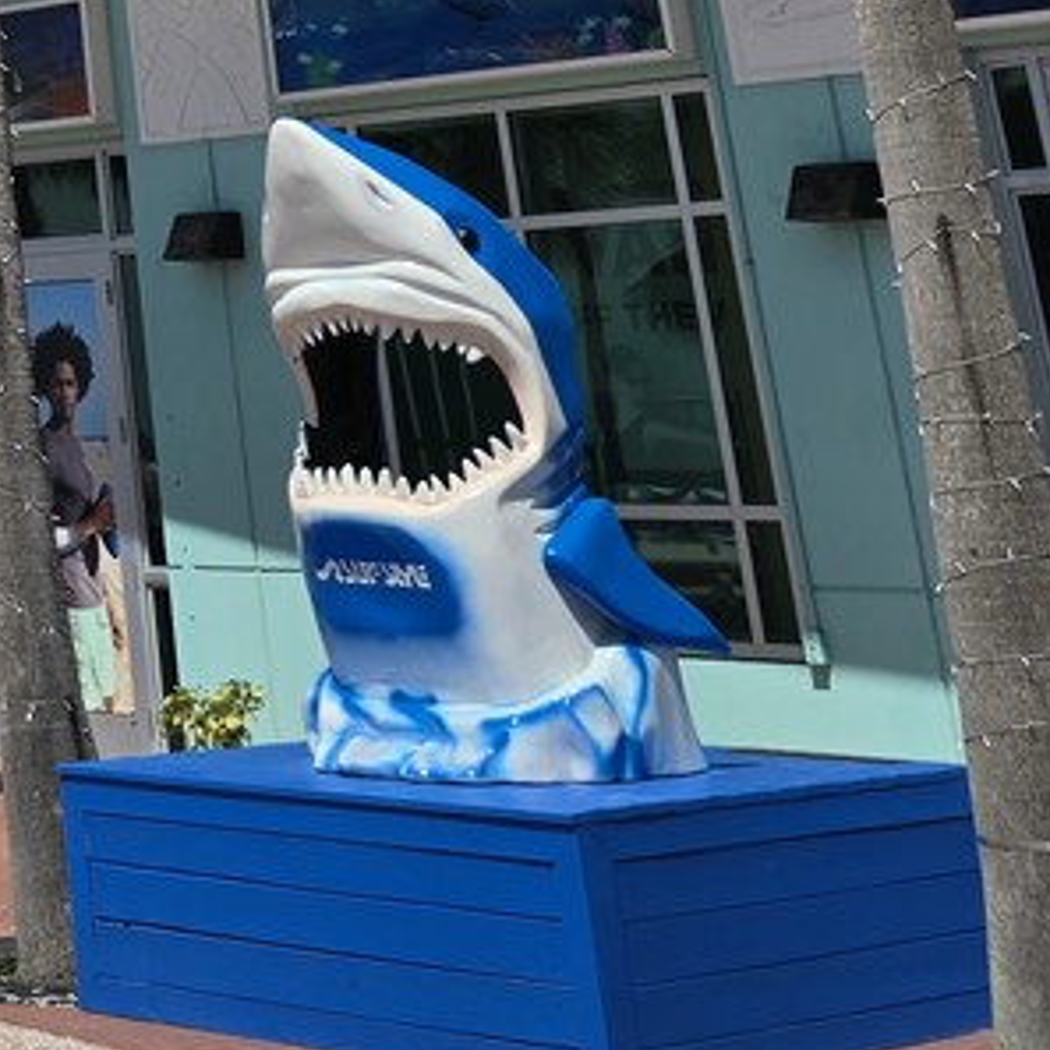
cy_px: -997
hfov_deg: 17.3
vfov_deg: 15.8
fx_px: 3054
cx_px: -599
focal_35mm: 89
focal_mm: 6.3
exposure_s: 1/1844
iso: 12
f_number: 1.7
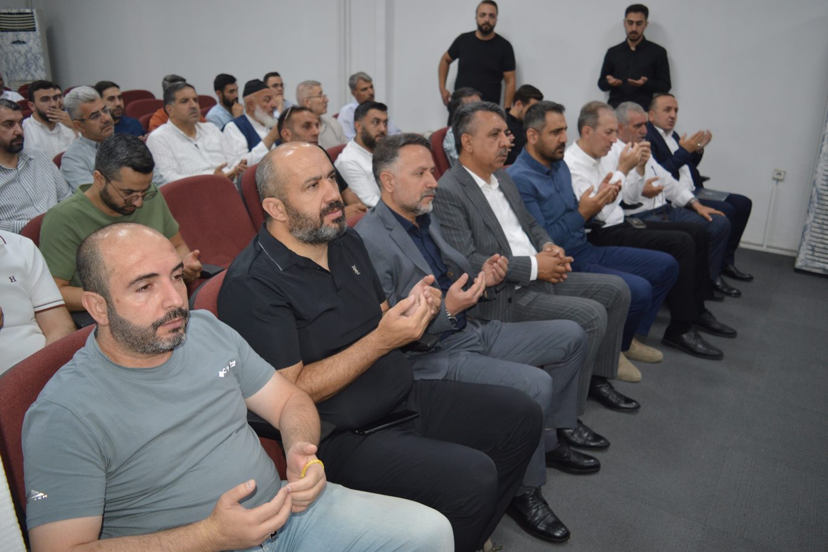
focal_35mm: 27
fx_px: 621
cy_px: 276
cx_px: 414
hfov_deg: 67.4
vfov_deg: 47.9
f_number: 3.5
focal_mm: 18
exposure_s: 1/60
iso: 640
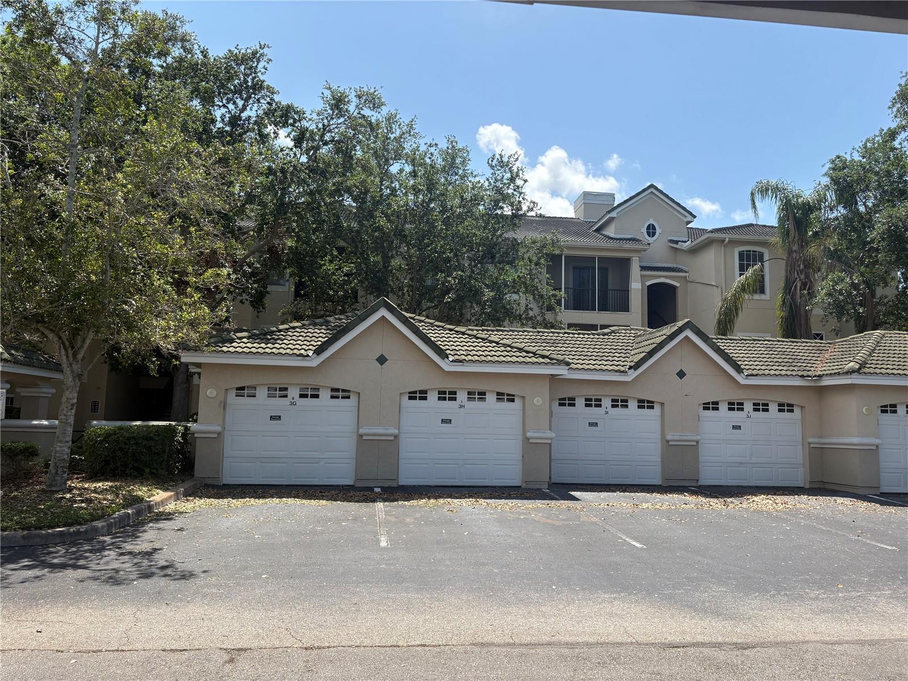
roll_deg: -1.0
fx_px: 682
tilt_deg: +7.9
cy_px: 340
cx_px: 454
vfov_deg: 53.1
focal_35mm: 26
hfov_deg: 67.3
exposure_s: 1/2747
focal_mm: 5.96
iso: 50
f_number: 1.6
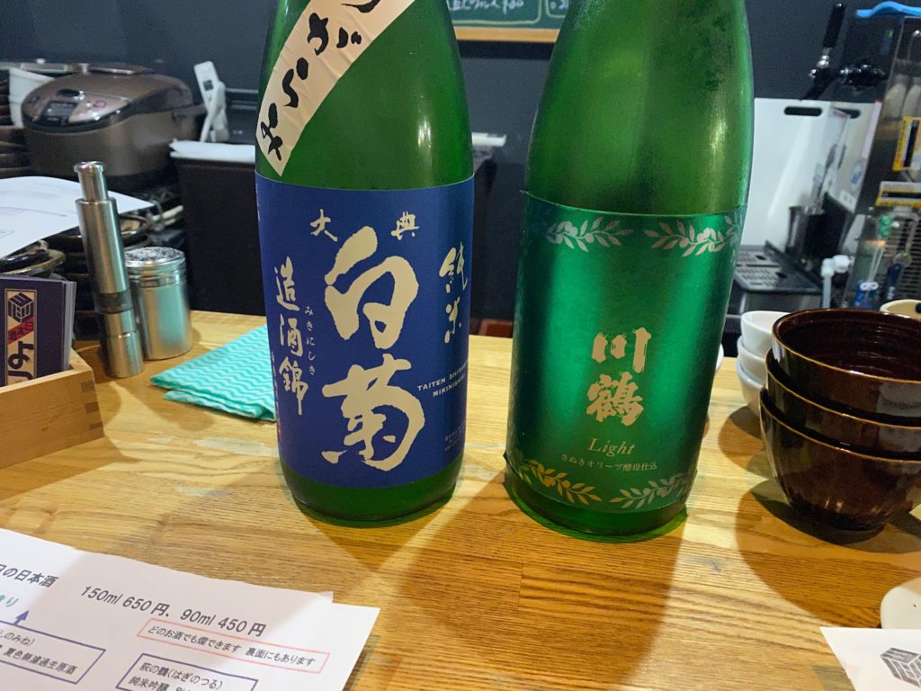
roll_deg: -0.5
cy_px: 346
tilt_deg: -24.5
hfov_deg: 67.3
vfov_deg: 53.1
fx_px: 692
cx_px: 460
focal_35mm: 26
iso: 500
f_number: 1.8
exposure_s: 1/50
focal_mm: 4.25
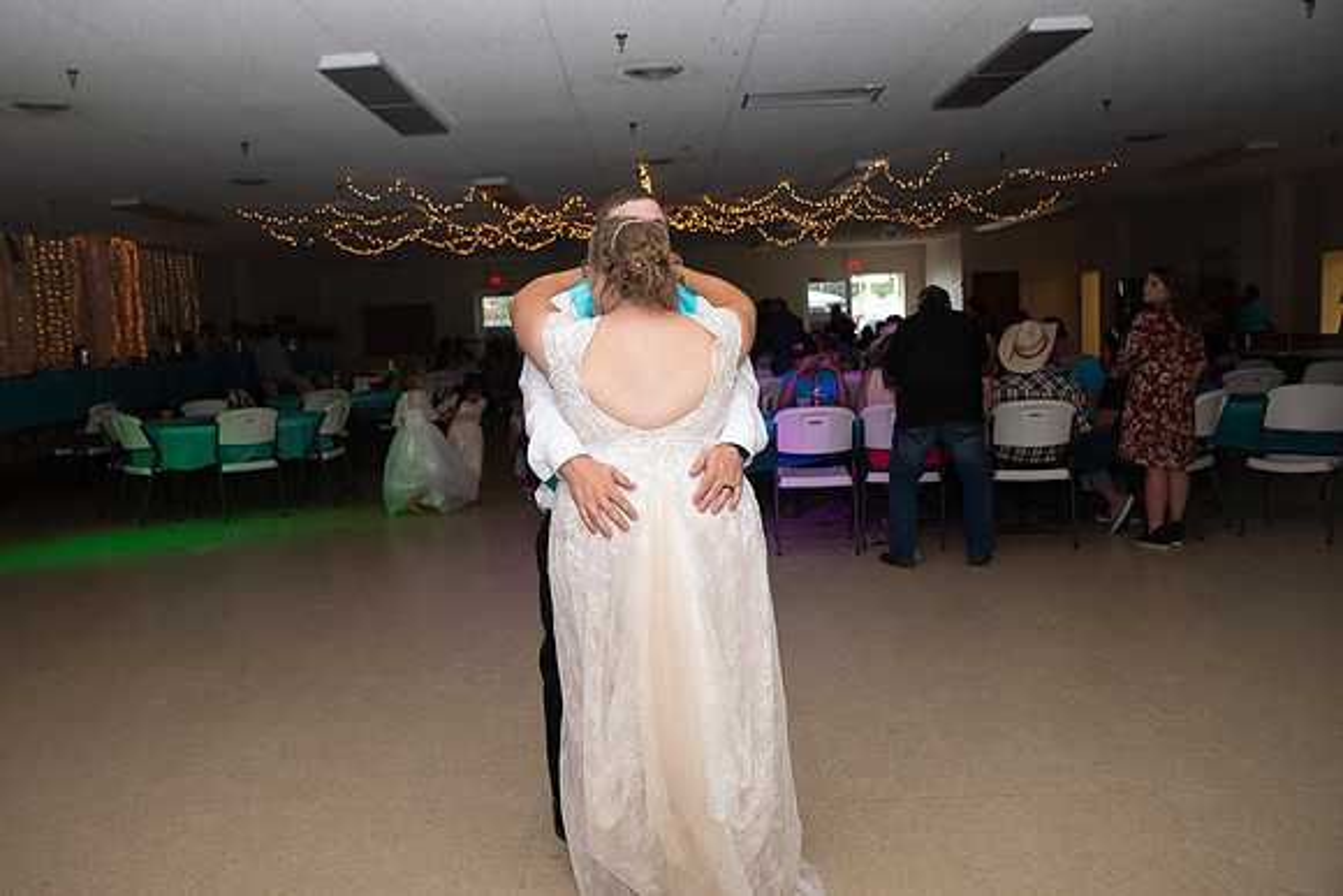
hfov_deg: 58.6
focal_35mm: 32
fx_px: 1193
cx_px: 602
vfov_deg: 41.2
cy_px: 448
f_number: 3.5
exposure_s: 1/125
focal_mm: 29
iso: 800
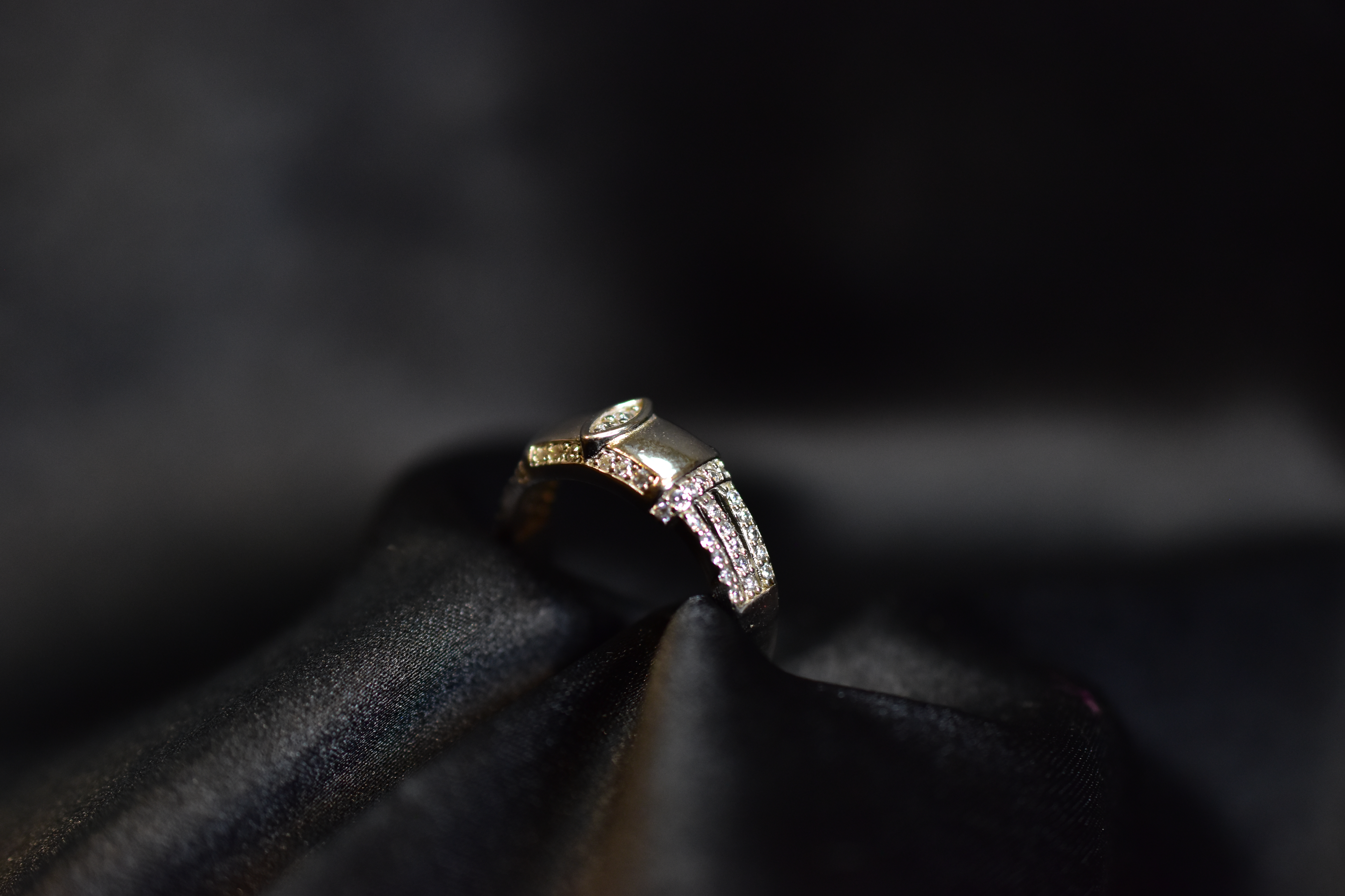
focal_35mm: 60
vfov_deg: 22.6
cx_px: 672
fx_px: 2241
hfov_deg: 33.4
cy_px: 448
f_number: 3.2
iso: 800
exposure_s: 1/200
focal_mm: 40
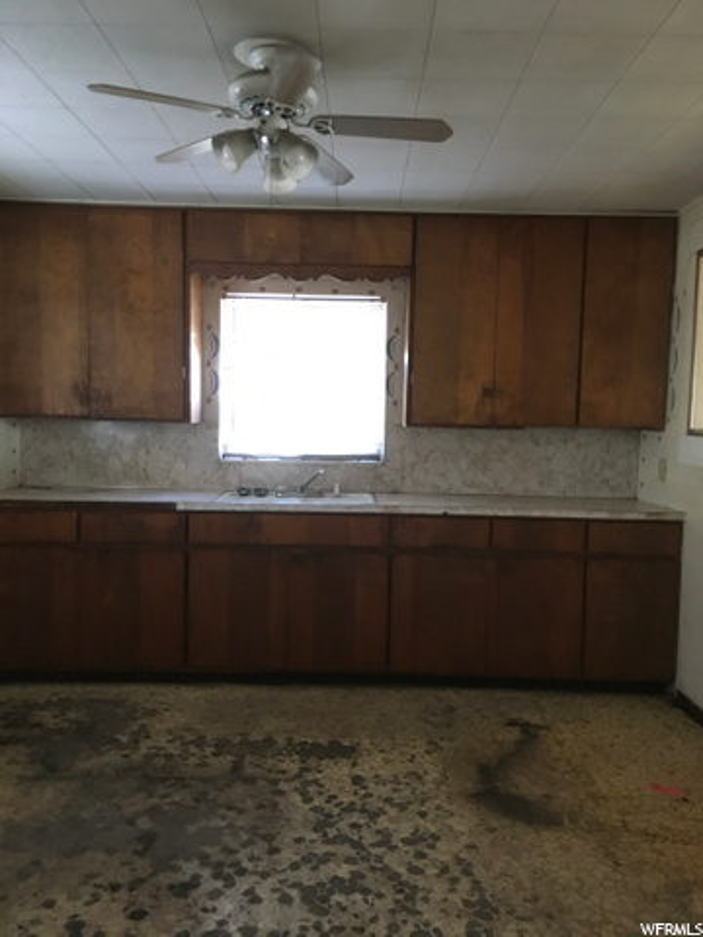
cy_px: 468
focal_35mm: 29
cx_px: 352
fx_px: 785
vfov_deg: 61.7
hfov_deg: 48.2
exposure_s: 1/15
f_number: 2.2
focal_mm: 4.15
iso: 200
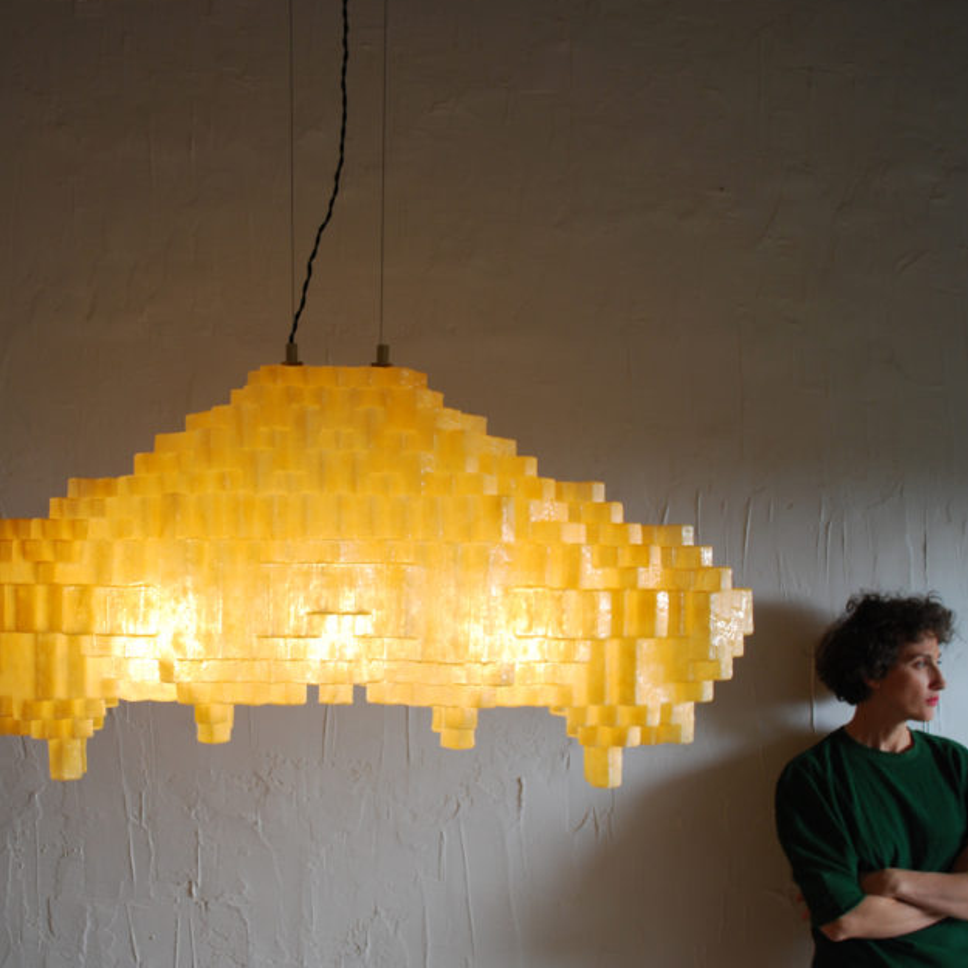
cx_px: 335
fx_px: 1455
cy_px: 507
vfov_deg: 36.8
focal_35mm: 46
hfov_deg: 36.5
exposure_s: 1/60
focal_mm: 22
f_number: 4
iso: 200
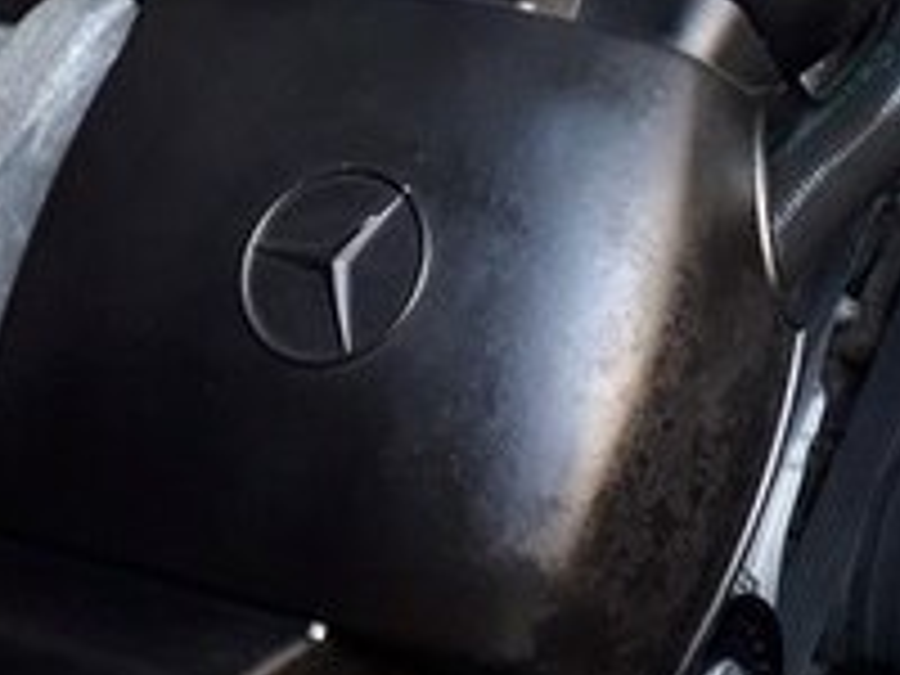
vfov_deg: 15.6
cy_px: -268
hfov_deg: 21.7
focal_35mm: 89
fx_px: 2314
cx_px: 747
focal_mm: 3.6
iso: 160
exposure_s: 1/50
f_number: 1.9
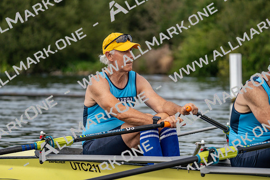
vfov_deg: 6.9
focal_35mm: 200
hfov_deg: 10.3
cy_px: 90
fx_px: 1500
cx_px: 135
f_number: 5.6
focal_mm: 200
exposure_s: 1/1600
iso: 400
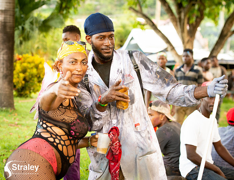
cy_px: 75
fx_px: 699
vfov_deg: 14.7
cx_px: 83
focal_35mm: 102
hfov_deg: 19.0
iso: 1600
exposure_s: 1/200
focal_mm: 80
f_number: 5
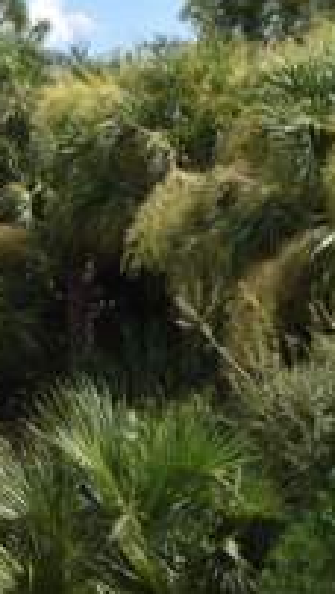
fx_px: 1292
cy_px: 465
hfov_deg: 14.3
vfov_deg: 25.5
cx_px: -68
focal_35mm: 82
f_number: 9
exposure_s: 1/200
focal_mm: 22
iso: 100
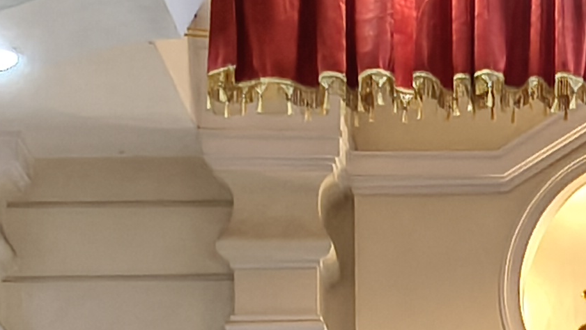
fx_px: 2548
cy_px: 1013
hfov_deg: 12.9
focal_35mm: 164
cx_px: 632
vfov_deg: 6.7
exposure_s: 1/100
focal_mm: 5.56
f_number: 1.87
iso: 597
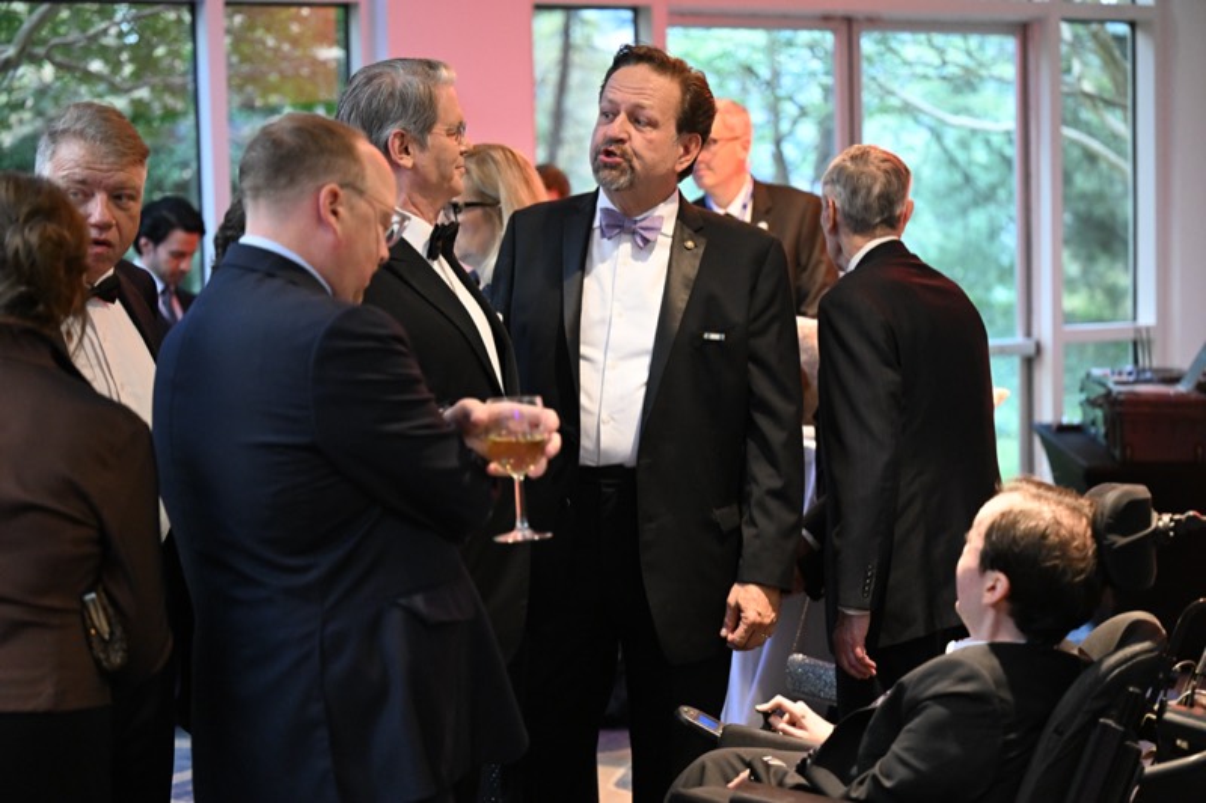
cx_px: 603
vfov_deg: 19.2
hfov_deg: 28.5
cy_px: 402
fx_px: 2378
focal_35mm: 71
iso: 6400
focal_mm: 71
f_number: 2.8
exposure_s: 1/100
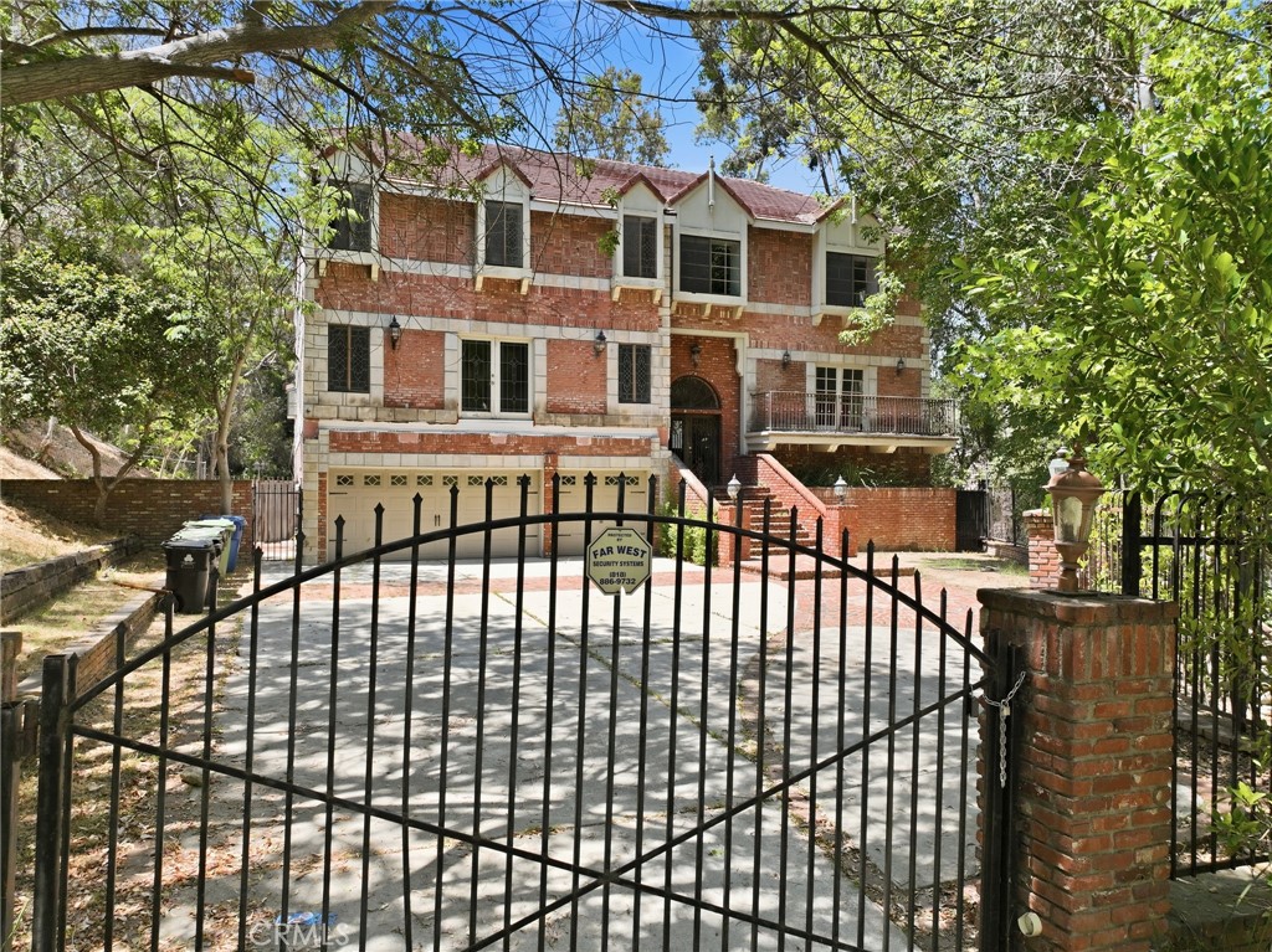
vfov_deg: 56.8
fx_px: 881
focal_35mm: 24
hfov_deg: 71.6
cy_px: 476
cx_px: 636
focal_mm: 12.3
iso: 200
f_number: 2.8
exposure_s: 1/800
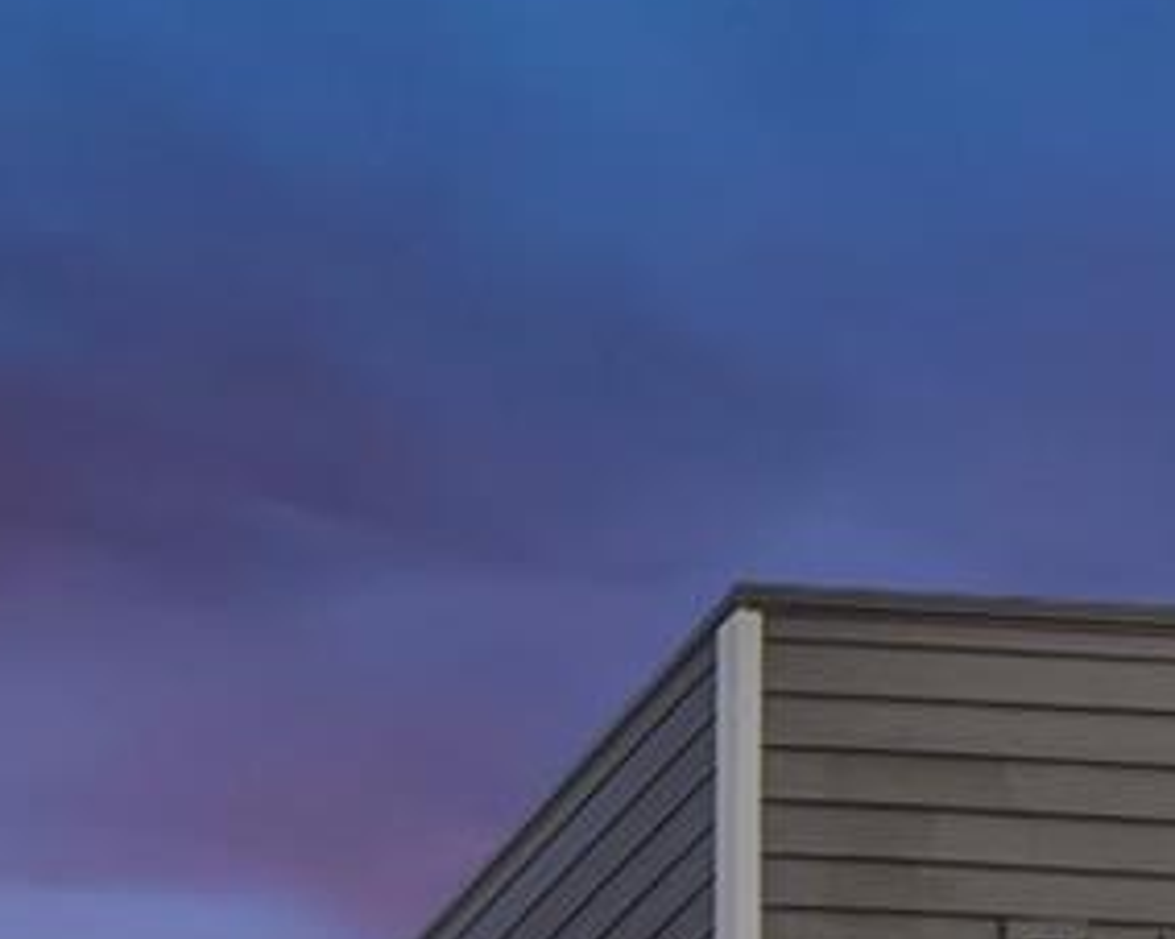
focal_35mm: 114
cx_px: -1494
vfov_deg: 11.5
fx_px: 3951
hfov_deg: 13.3
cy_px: 2143
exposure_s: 1/40
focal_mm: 21.5
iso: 100
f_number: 13
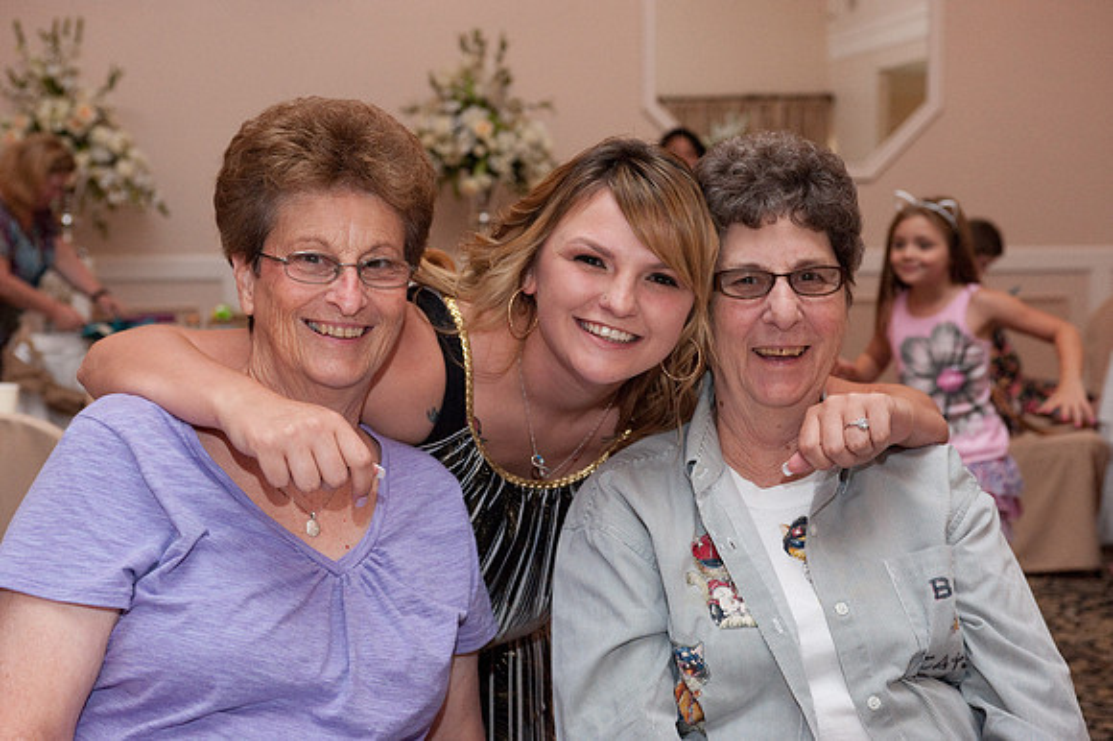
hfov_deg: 33.4
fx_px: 1854
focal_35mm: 60
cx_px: 556
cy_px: 370
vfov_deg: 22.6
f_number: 5.6
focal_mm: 60
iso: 3200
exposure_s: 1/125
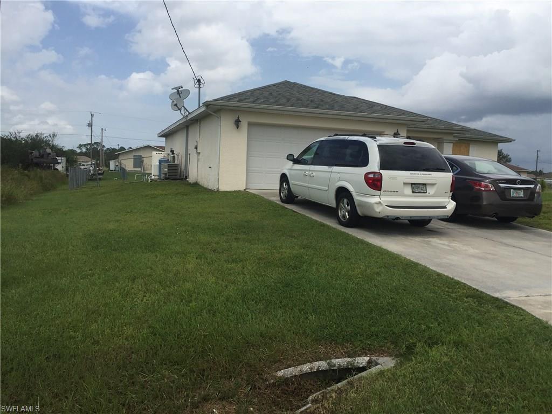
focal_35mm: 29
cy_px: 207
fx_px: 462
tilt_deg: -3.0
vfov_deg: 48.2
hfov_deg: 61.7
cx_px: 276
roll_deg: -2.6
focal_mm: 4.15
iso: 32
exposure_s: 1/2639
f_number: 2.2
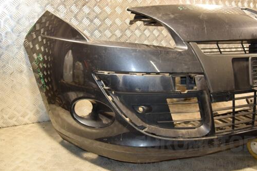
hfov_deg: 51.2
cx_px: 126
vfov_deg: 35.3
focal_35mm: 38
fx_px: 268
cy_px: 76
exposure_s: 1/160
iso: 800
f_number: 5
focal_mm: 21
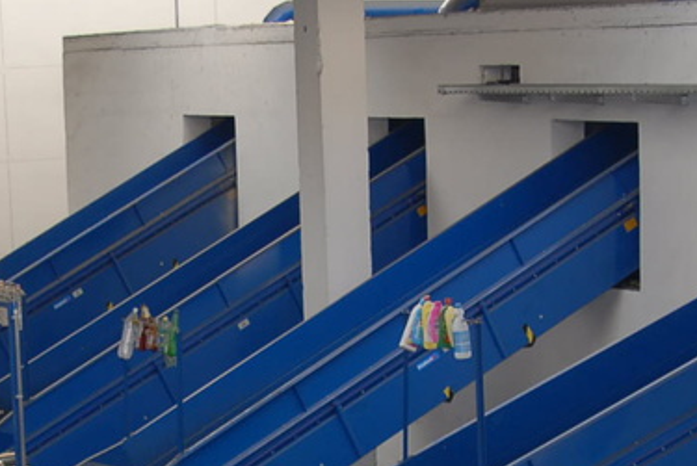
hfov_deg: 16.6
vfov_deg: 11.0
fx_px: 2384
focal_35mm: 123
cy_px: 562
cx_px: 230
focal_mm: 30
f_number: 3.5
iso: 160
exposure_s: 1/90
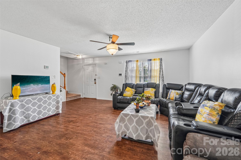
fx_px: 100
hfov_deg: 100.4
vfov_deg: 77.3
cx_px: 120
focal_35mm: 15
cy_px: 80
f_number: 8
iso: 400
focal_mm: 10
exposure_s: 1/15
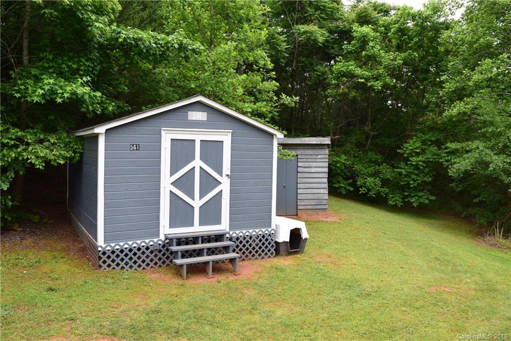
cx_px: 256
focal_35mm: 30
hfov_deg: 61.9
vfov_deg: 43.6
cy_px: 170
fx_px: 426
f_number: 9
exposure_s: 1/125
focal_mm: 20
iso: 400
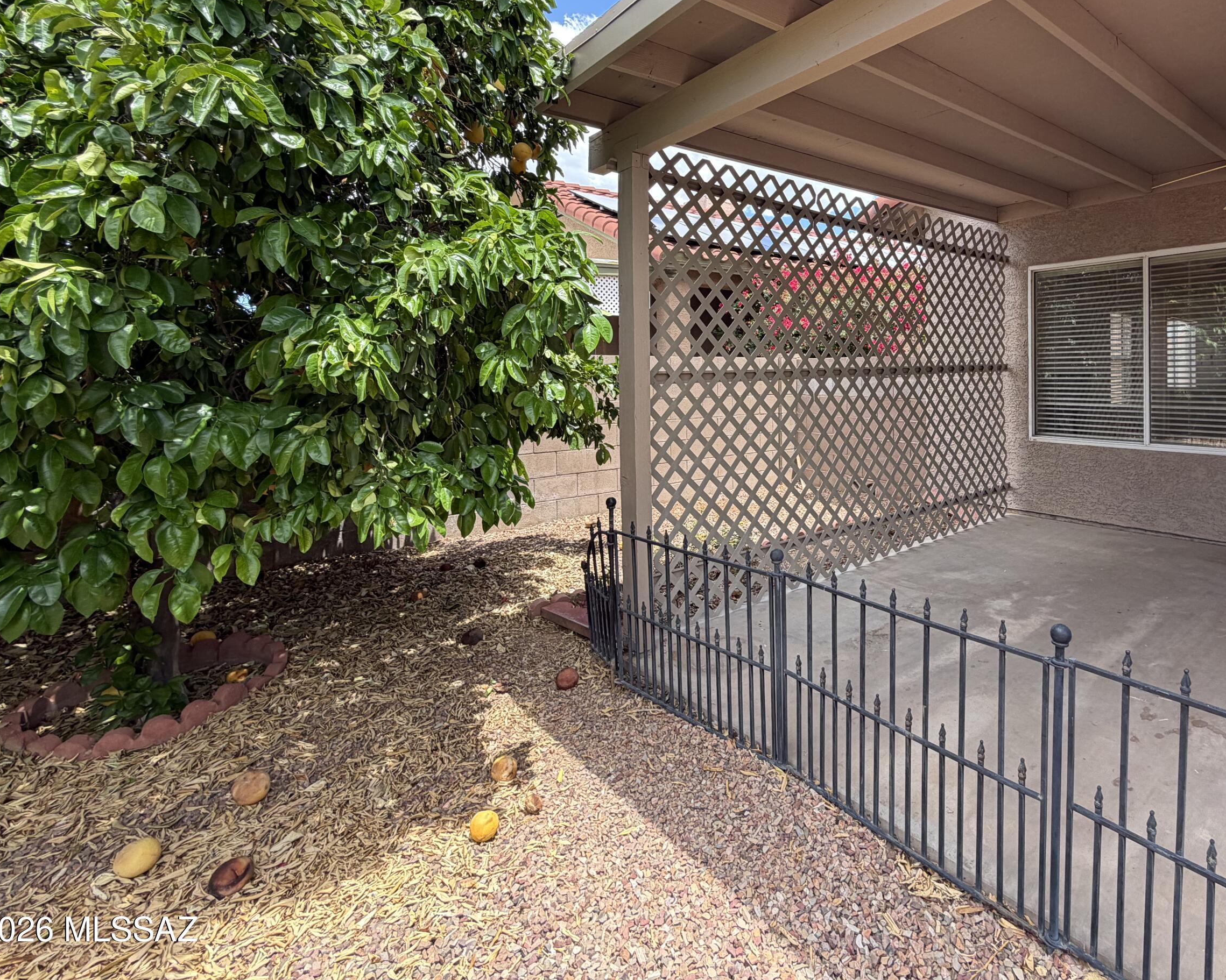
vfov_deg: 72.8
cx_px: 758
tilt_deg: -0.3
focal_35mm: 18
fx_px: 653
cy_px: 380
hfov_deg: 84.9
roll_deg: +1.0
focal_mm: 2.22
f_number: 2.2
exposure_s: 1/316
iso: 50
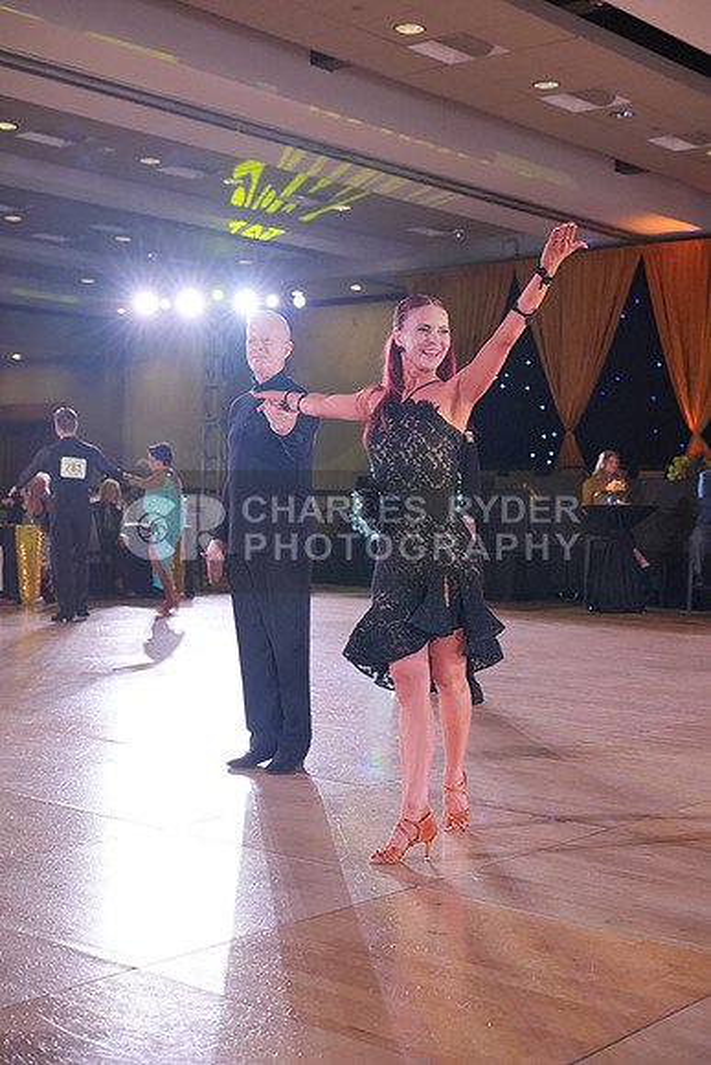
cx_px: 356
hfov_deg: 27.0
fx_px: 1480
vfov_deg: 39.6
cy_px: 532
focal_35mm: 50
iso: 2000
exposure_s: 1/400
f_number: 4
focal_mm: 50
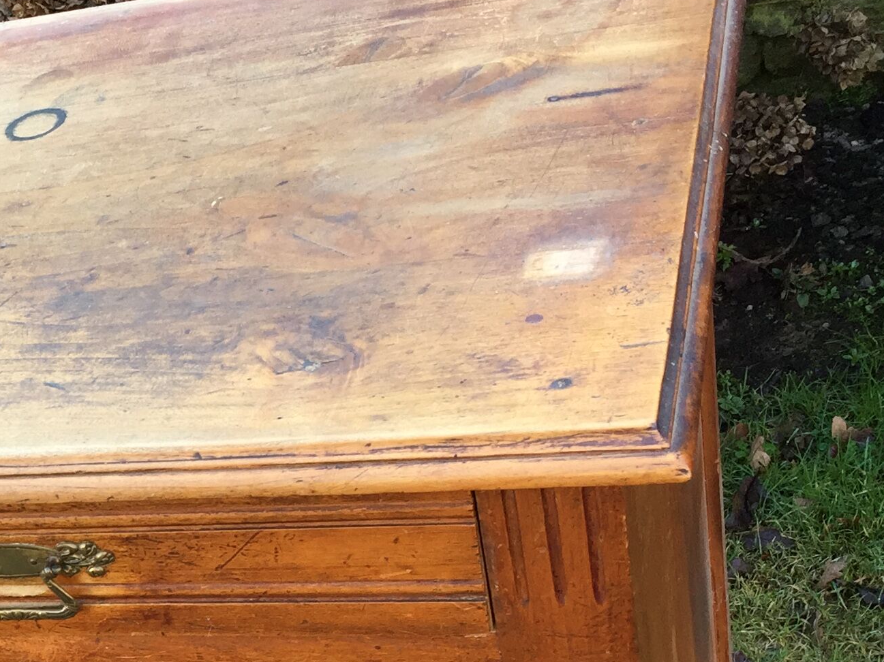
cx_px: -100
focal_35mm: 73
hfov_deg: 24.8
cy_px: 649
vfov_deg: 19.6
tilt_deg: -37.1
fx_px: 1864
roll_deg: +21.0
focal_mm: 4.15
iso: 40
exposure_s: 1/100
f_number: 2.2
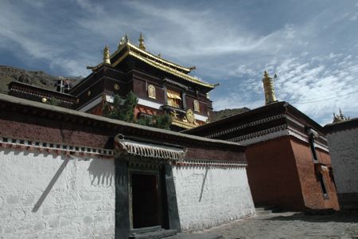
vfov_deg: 47.9
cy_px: 120
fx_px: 268
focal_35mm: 27
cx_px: 179
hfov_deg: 67.4
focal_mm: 18
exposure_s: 1/640
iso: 400
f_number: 13
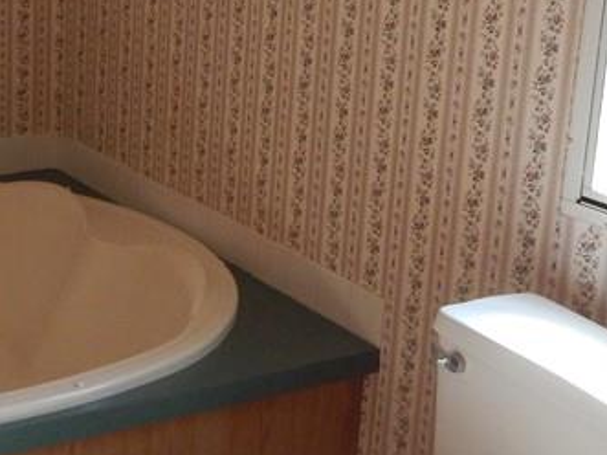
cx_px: 57
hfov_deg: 27.5
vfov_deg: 21.4
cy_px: 108
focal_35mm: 68
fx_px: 1192
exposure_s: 1/250
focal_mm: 4
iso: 400
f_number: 3
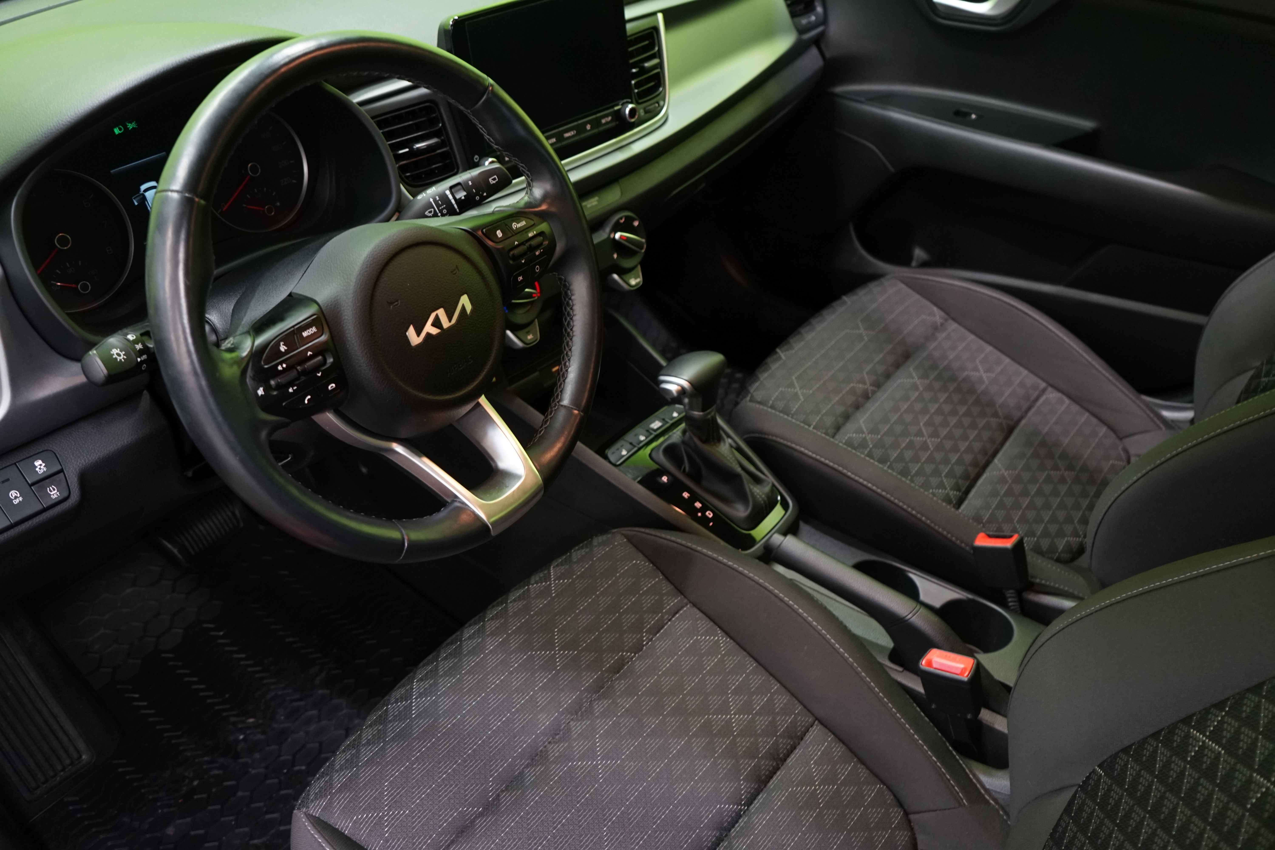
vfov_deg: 45.0
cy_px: 425
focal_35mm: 29
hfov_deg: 63.7
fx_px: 1027
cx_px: 638
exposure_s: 1/20
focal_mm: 29
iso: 2000
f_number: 5
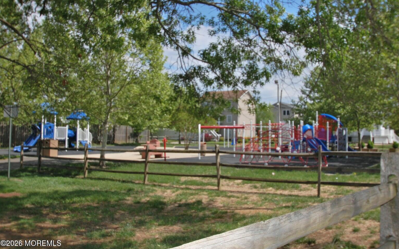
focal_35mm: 37
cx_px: 201
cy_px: 122
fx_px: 402
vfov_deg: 34.4
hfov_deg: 52.8
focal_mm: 24
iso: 200
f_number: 9
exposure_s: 1/320
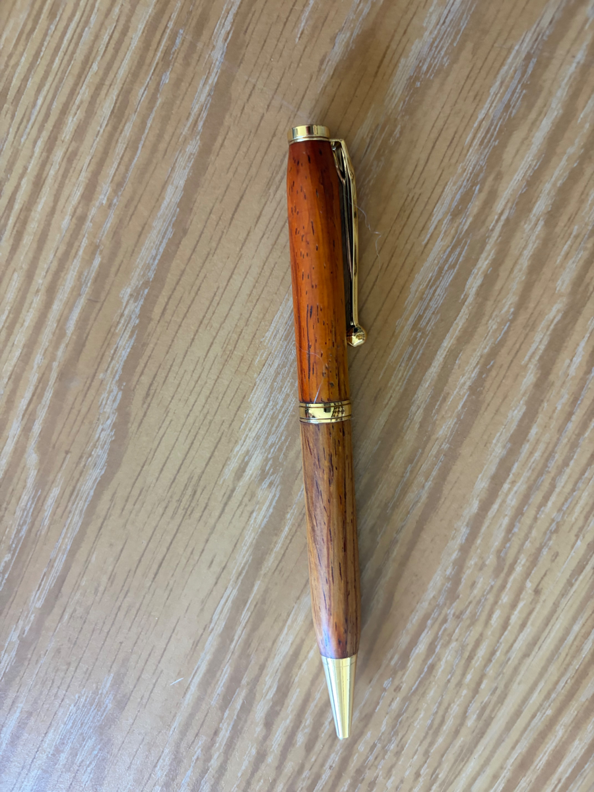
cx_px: 297
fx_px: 595
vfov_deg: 67.3
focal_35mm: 26
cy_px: 396
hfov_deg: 53.1
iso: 320
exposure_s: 1/60
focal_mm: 5.96
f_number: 1.6
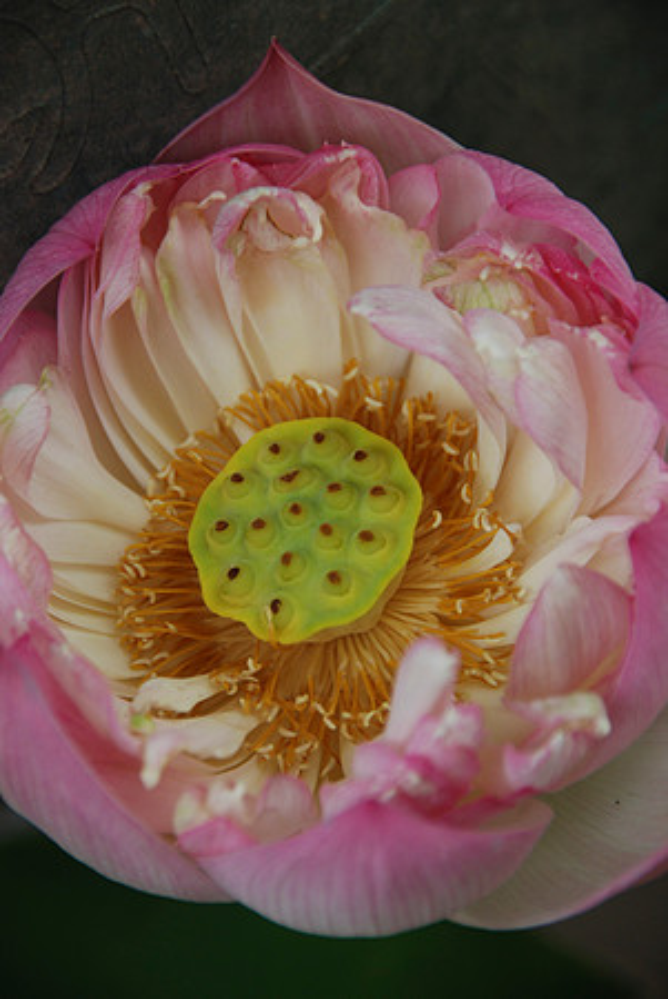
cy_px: 500
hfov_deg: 5.4
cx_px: 334
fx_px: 7081
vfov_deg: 8.1
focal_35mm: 255
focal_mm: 170
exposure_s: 1/125
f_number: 5.6
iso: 250
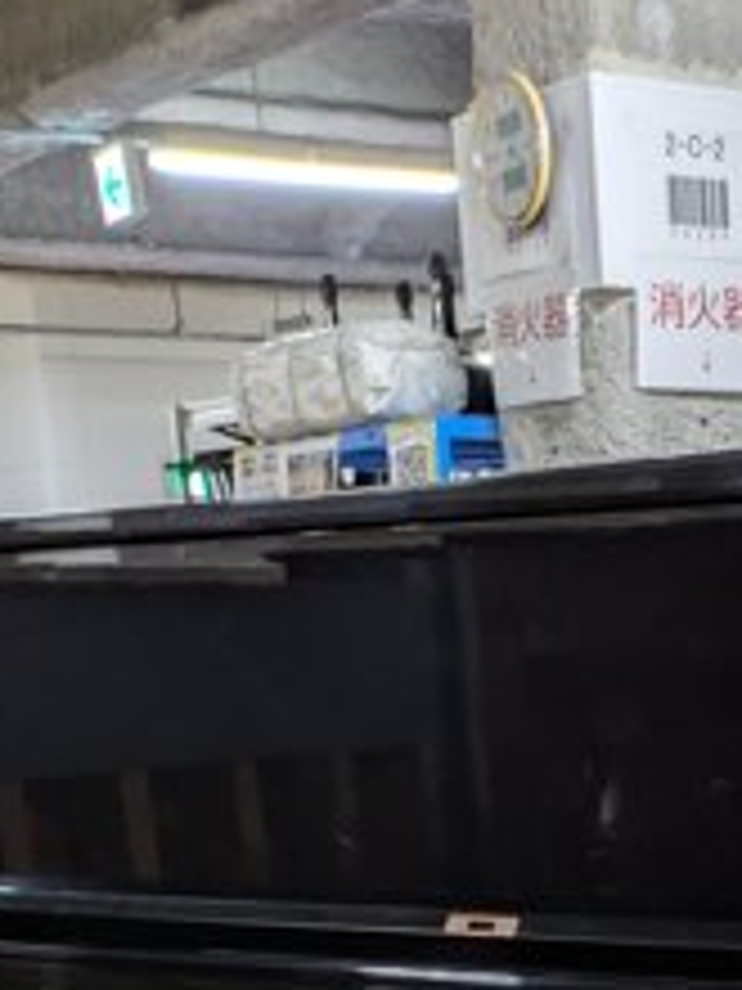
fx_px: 2344
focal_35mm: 82
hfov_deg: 17.5
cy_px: 1426
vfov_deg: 20.8
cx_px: 753
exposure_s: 1/25
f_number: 1.89
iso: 123
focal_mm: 5.43
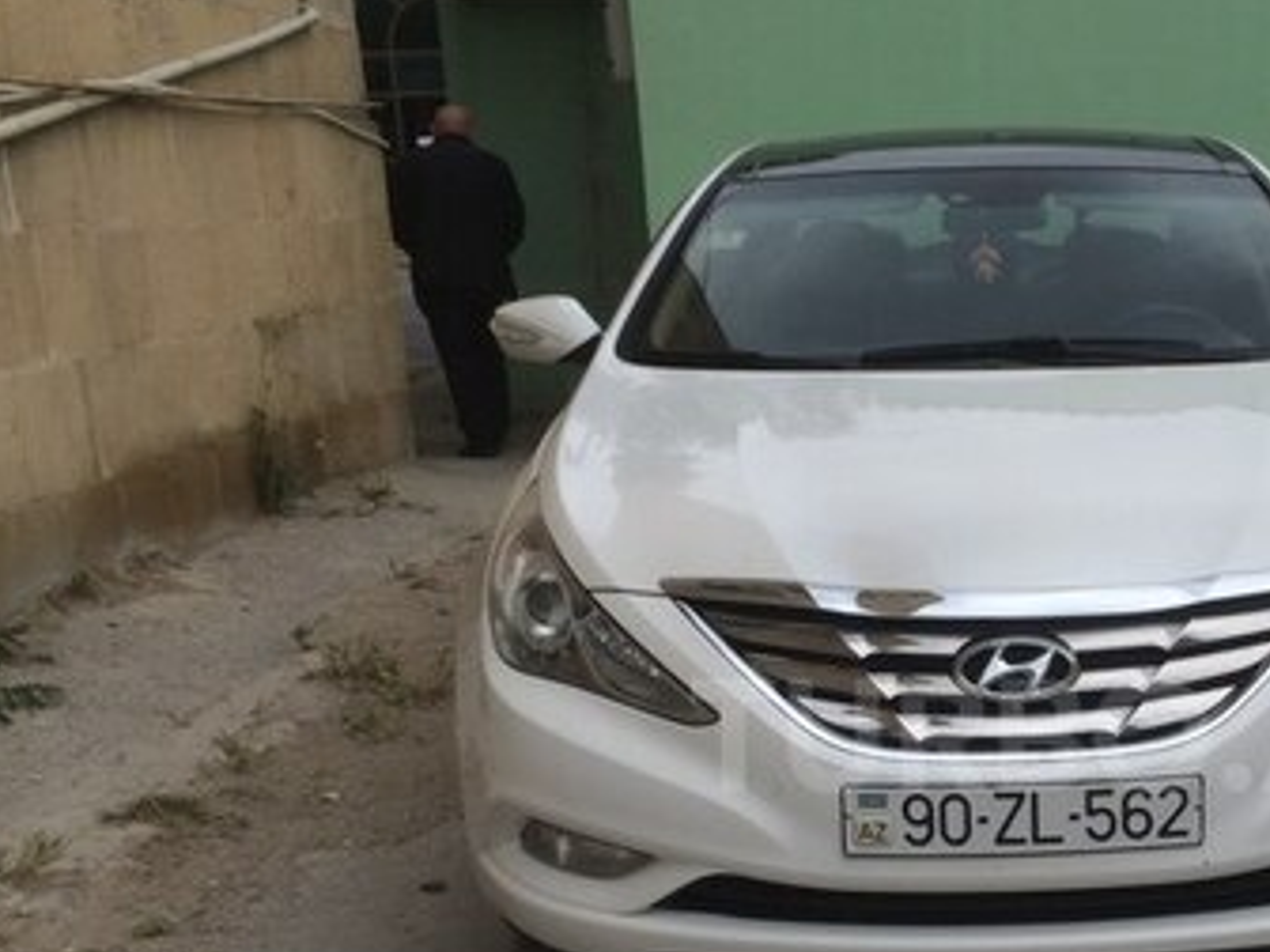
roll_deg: +2.6
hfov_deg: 32.5
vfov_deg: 25.3
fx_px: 2091
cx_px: 1077
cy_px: 735
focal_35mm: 57
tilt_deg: -13.8
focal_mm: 4.15
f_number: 2.2
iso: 32
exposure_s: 1/1001
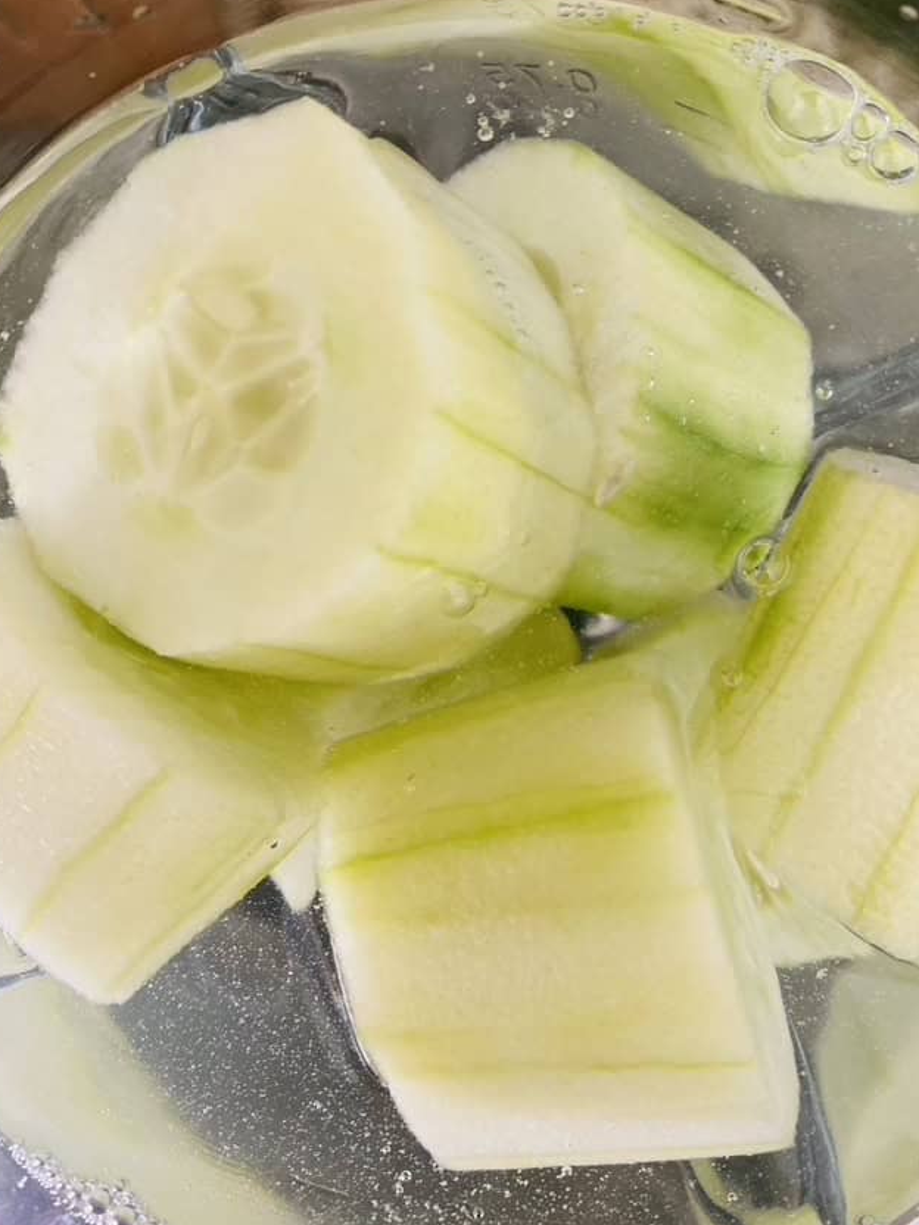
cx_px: 498
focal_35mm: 32
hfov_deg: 44.1
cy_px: 602
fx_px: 1133
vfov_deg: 56.8
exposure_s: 1/100
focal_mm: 4.2
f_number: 1.8
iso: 125
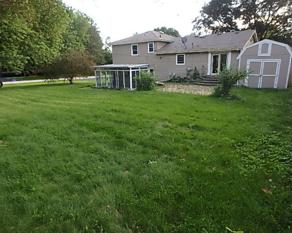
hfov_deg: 75.0
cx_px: 147
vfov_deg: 63.1
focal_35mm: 22
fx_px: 190
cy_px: 117
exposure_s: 1/80
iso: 125
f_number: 3.5
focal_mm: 3.7
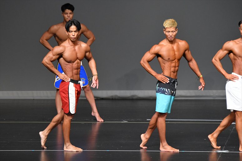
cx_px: 121
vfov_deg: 4.4
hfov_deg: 6.5
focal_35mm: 315
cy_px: 80
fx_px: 2116
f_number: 5.6
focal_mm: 210
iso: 3200
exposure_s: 1/400
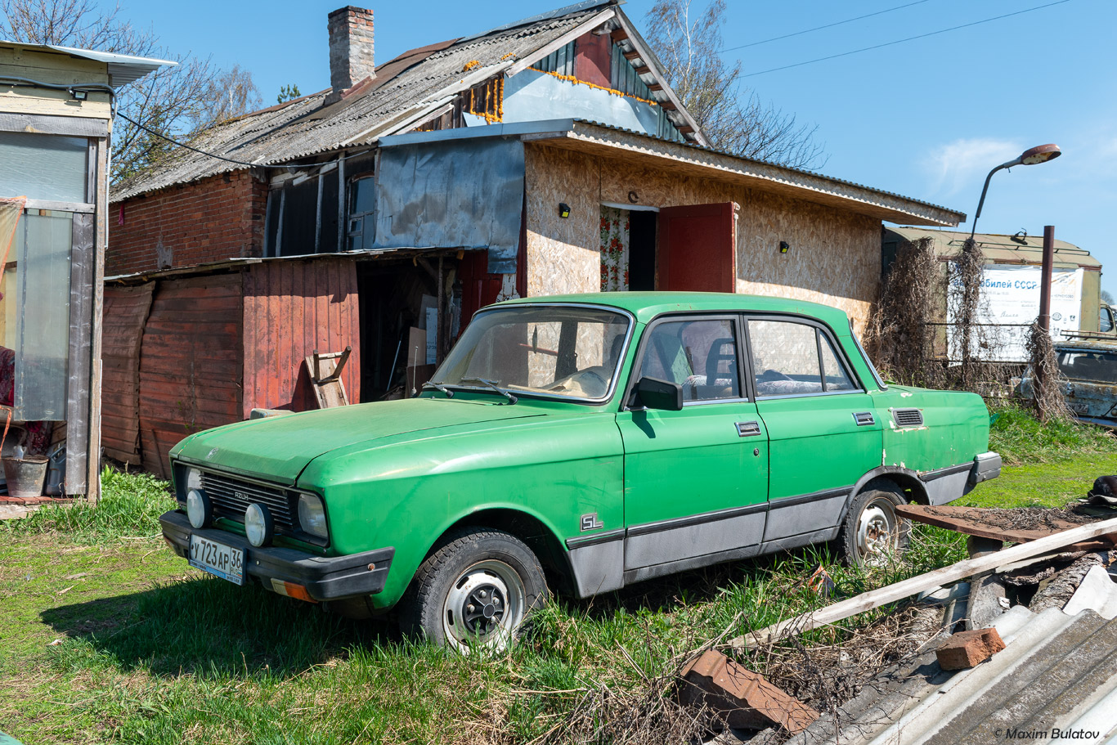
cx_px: 558
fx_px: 1070
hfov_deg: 55.1
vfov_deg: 38.4
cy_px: 372
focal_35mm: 34
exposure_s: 1/320
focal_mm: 23
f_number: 8
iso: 100
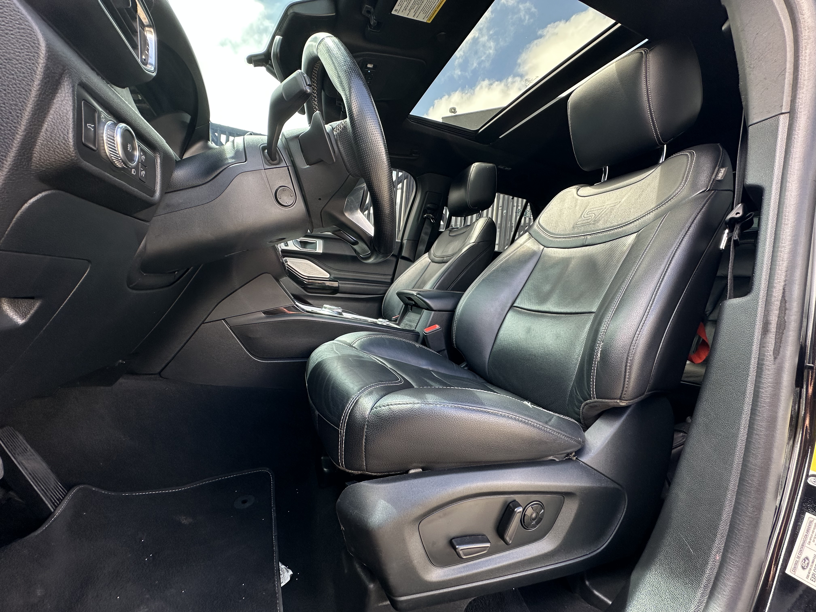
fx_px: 330
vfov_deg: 85.7
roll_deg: -5.5
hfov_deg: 102.1
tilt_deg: -0.9
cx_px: 408
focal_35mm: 14
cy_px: 306
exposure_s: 1/99
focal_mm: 2.22
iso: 50
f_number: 2.2
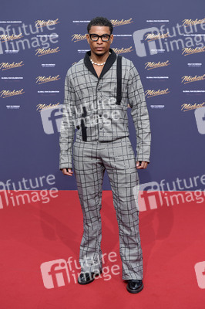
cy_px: 154
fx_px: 513
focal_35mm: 60
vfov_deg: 33.4
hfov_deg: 22.6
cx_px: 102
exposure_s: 1/250
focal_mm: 60
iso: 400
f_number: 5.6
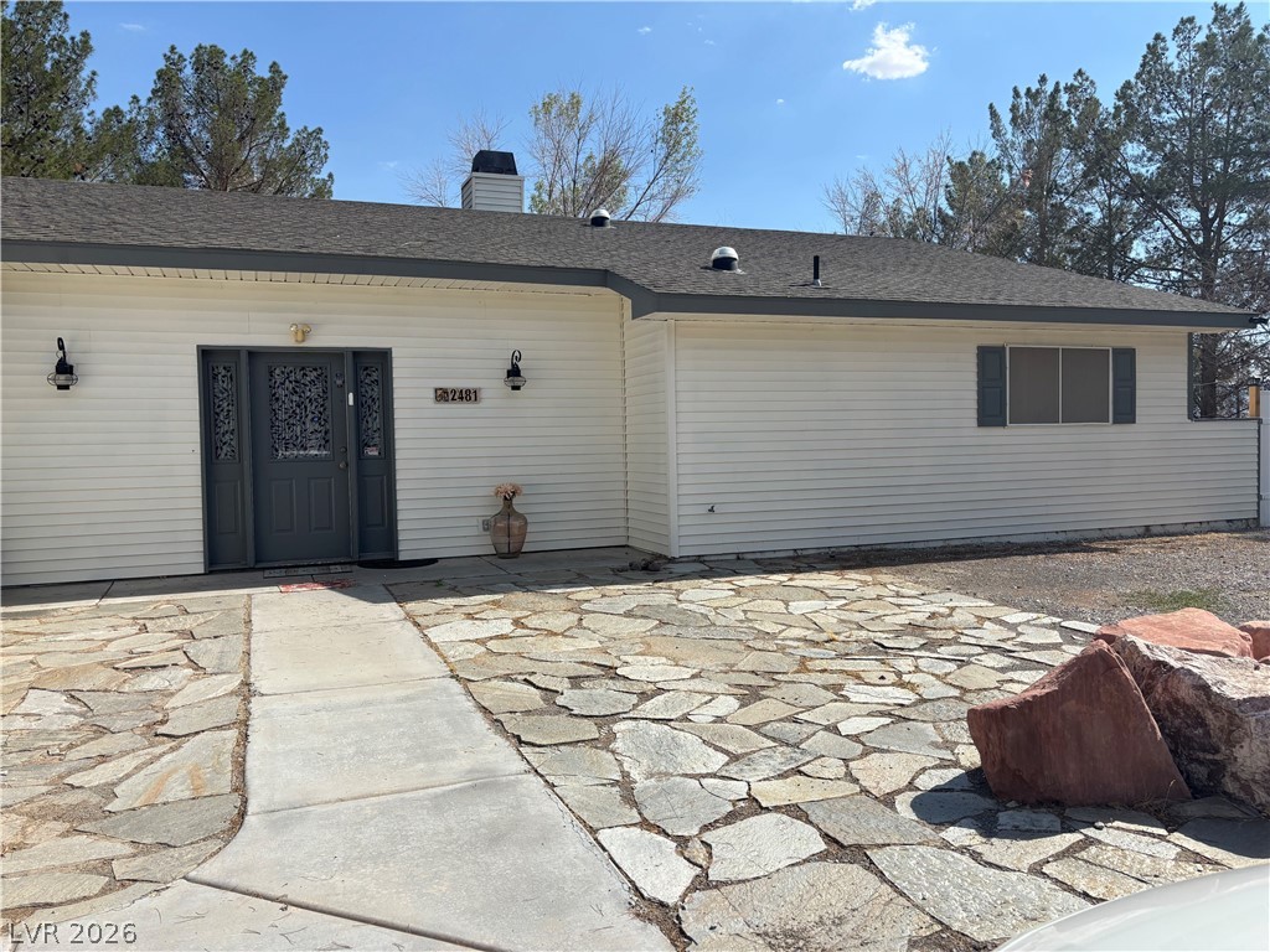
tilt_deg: +0.1
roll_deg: +0.7
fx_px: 954
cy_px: 476
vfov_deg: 53.1
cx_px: 635
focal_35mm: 26
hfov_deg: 67.3
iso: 50
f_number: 1.6
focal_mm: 5.96
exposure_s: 1/4854
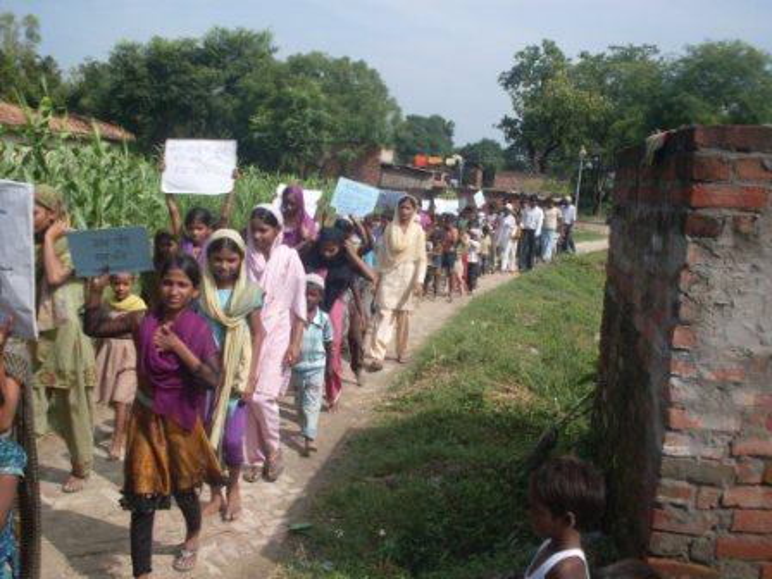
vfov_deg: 37.7
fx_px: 847
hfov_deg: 49.0
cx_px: 386
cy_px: 290
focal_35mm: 38
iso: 80
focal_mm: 6.3
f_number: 8.4
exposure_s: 1/250
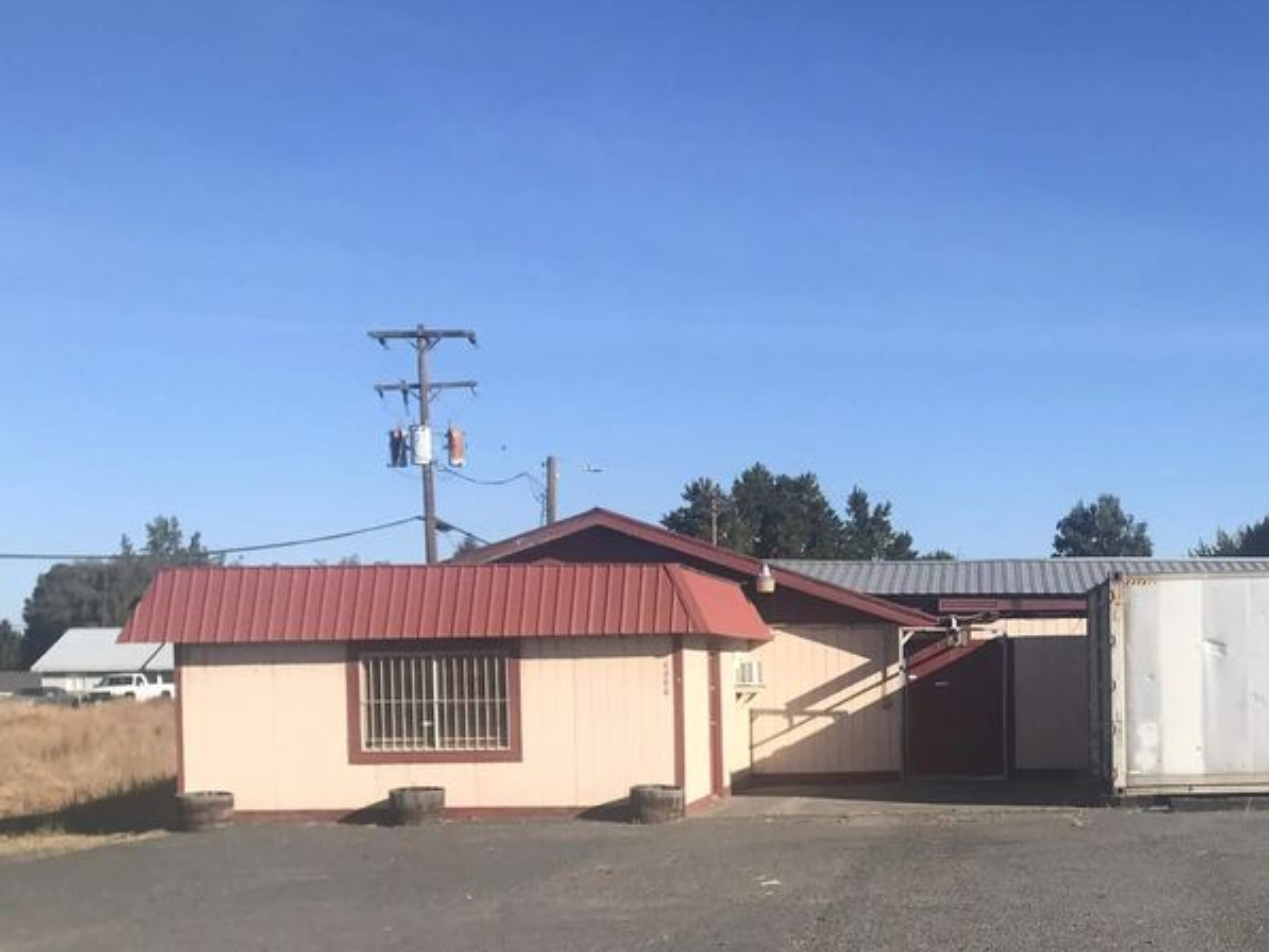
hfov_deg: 37.9
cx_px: 1054
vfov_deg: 29.7
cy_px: 746
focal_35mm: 48
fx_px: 1760
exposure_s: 1/2817
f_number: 1.8
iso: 20
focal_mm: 3.99
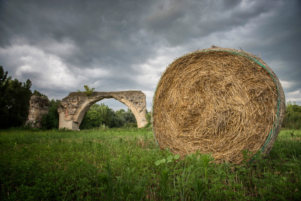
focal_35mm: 24
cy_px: 100
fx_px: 201
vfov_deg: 53.1
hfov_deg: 73.7
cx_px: 150
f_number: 5
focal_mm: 24
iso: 160
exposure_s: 1/100
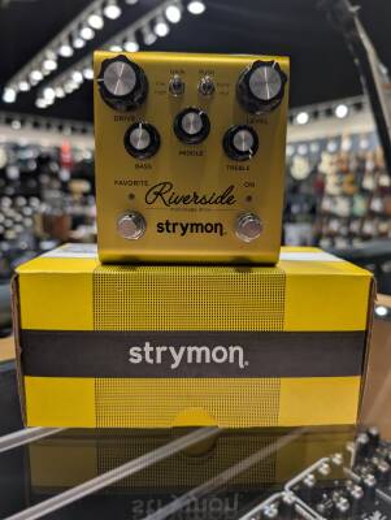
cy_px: 260
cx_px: 196
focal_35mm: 24
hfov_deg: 56.9
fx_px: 361
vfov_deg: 71.5
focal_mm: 6.9
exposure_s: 1/60
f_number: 1.68
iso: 22
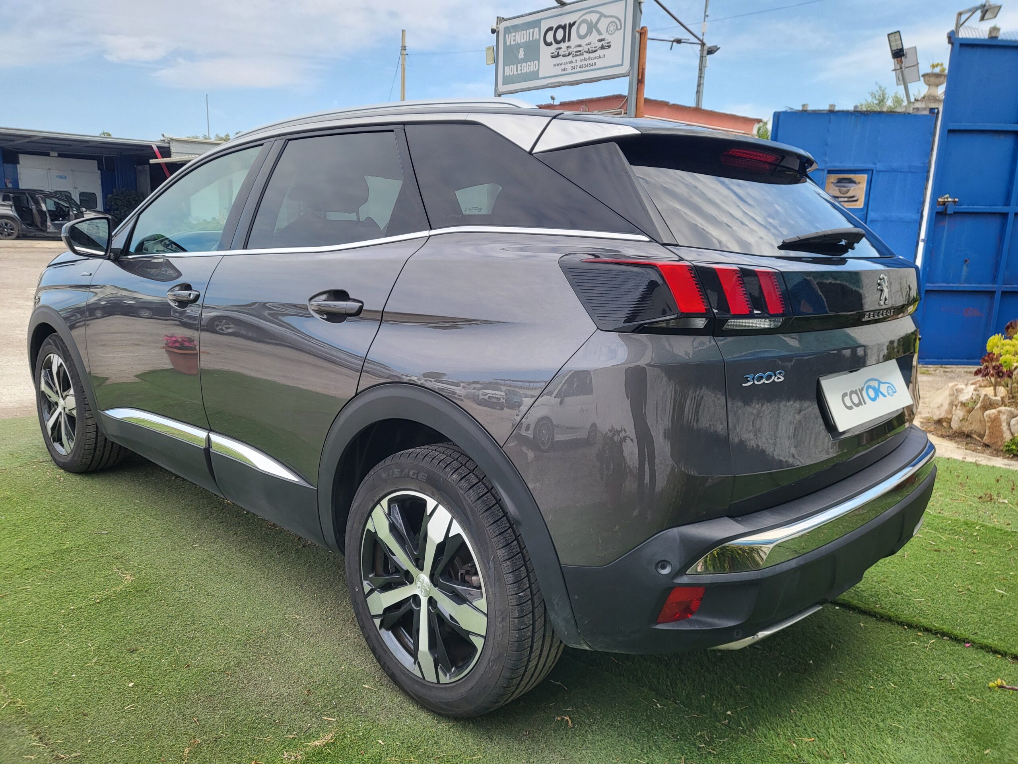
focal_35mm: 26
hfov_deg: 67.3
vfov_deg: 53.1
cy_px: 382
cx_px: 509
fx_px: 765
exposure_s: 1/1293
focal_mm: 4.25
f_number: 1.8
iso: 50
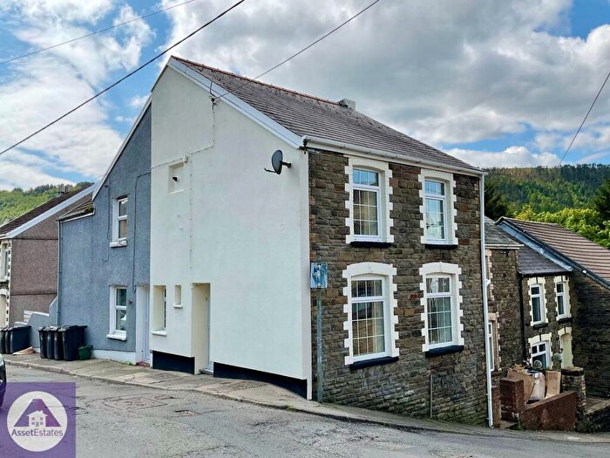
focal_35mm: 29
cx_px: 305
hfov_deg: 61.7
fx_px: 511
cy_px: 229
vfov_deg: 48.2
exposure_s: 1/1626
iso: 16
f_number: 1.8
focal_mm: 3
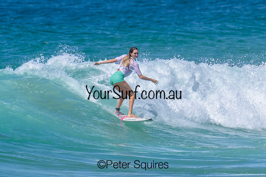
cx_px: 83
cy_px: 55
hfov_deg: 1.9
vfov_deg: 1.3
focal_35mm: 1100
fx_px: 8127
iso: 1600
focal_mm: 800
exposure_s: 1/2000
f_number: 16
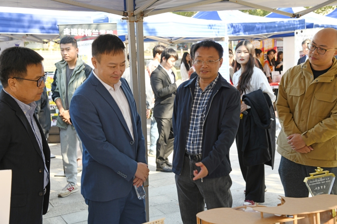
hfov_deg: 39.6
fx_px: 468
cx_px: 168
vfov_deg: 27.0
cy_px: 112
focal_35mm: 50
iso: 500
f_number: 6.3
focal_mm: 50
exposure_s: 1/160
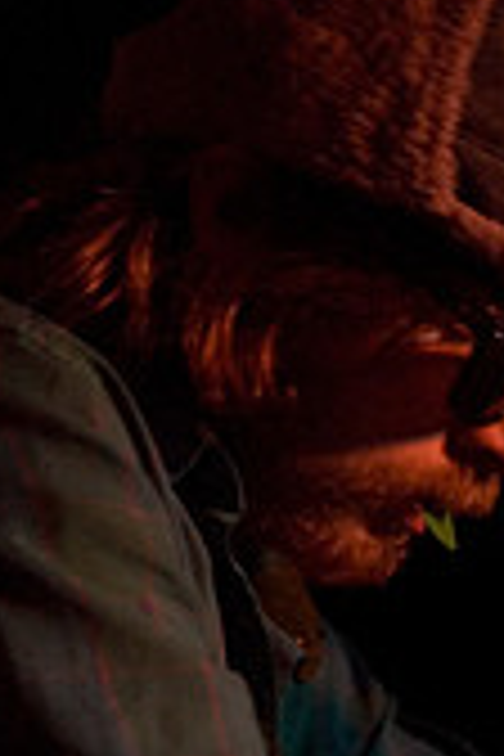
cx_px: 430
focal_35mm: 281
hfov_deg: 4.9
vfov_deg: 7.3
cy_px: 940
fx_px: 5901
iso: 1600
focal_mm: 70
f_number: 2.8
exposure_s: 1/50
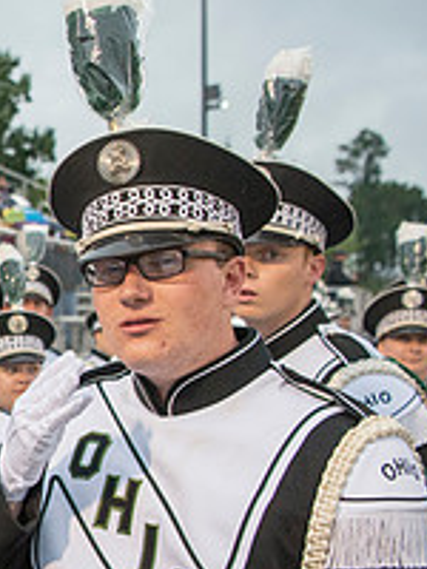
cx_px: -256
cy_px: 403
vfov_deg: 28.7
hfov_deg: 18.7
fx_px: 1102
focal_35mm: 67
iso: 2000
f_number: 3.2
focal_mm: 24
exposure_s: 1/800
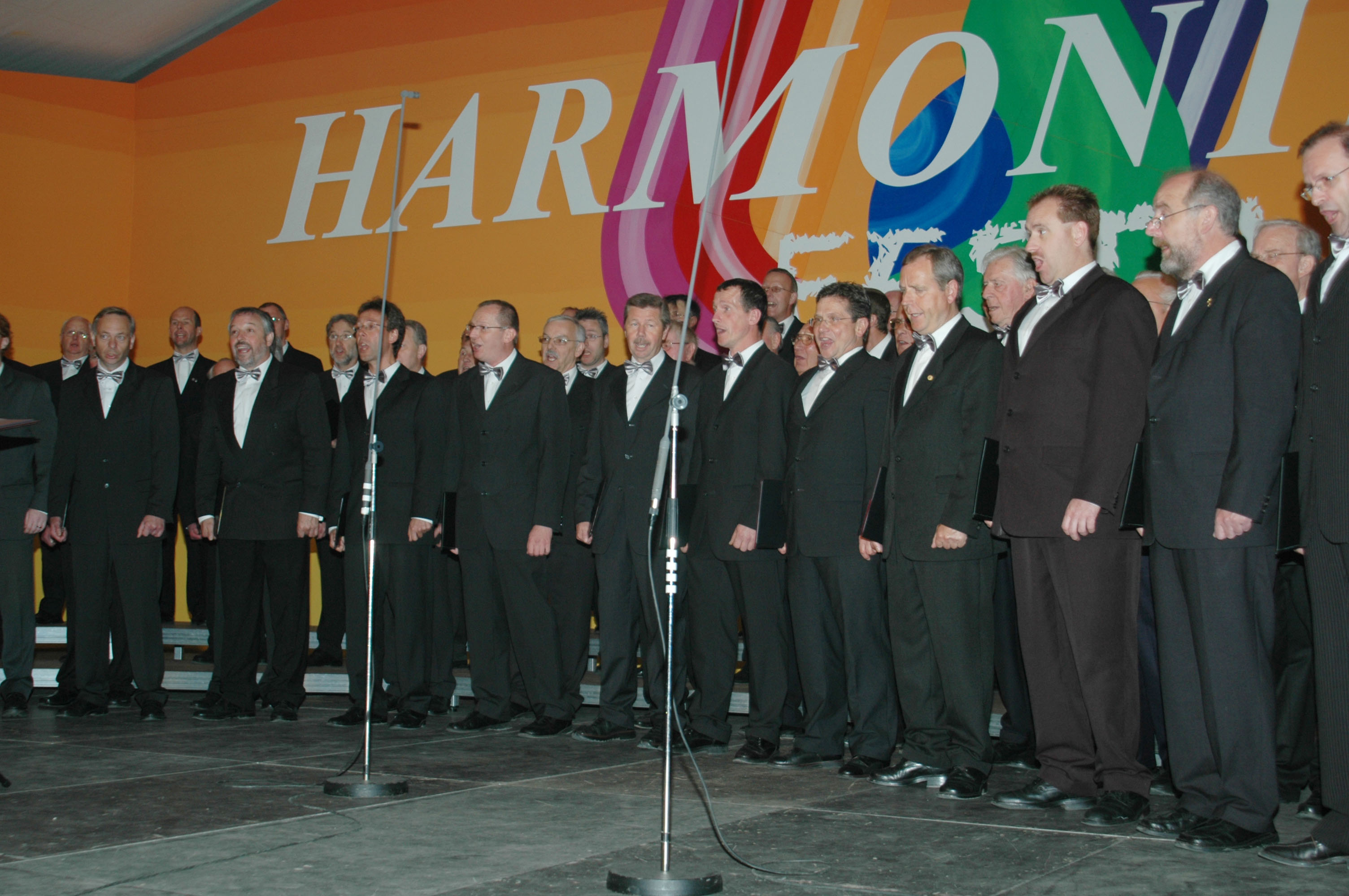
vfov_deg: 28.0
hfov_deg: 41.1
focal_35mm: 48
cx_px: 674
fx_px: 1797
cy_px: 448
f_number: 4.2
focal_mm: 32
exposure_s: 1/500
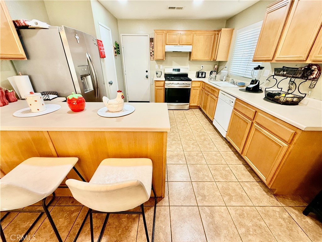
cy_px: 121
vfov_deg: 85.7
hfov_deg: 102.1
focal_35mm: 14
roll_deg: -0.9
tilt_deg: -25.0
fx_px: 130
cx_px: 161
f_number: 2.2
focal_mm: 2.22
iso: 200
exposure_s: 1/60
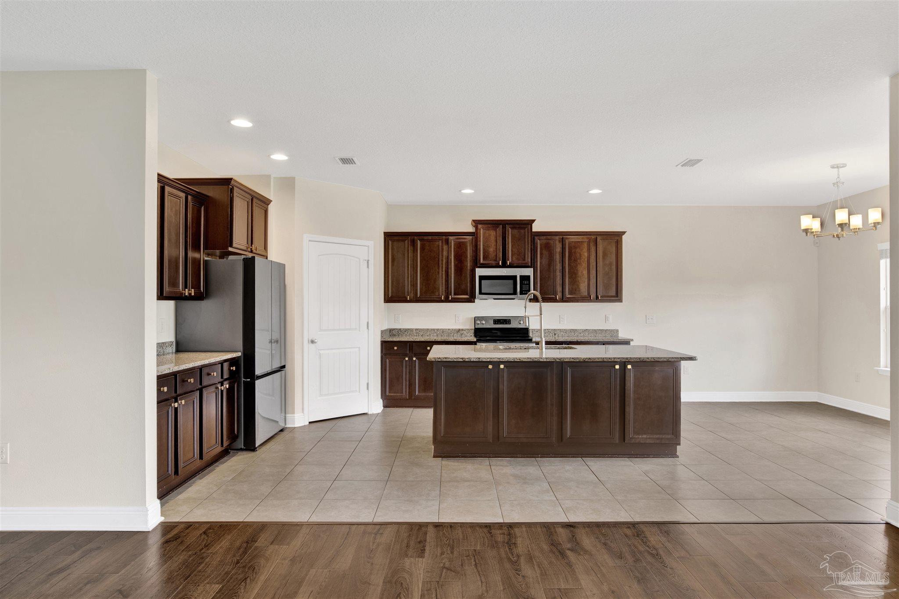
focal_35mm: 20
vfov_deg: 61.9
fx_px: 499
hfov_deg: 84.0
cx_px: 450
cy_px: 300
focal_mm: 20
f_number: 11
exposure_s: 1/4
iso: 200
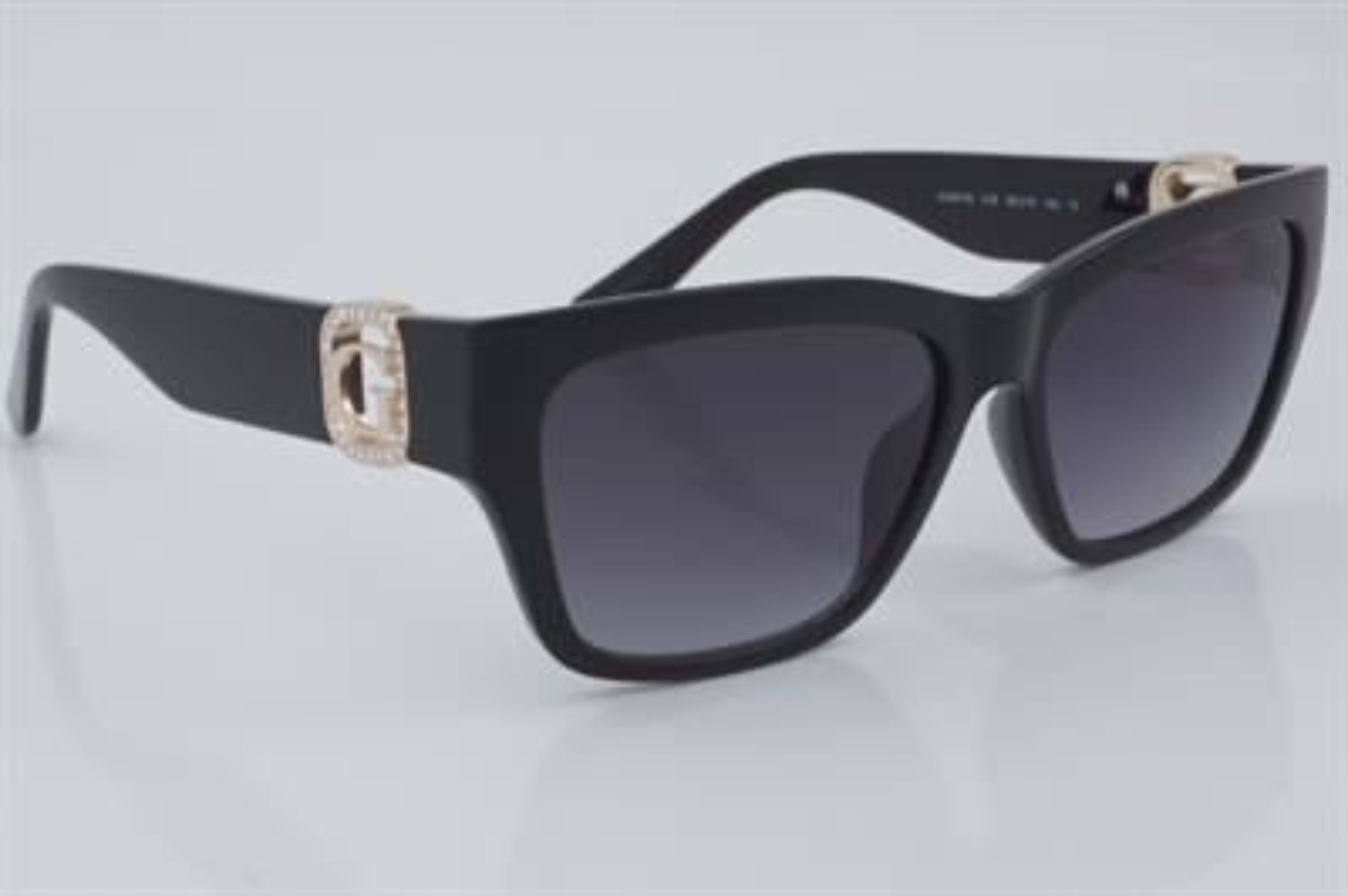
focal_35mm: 82
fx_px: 3087
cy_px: 448
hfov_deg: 24.6
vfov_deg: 16.5
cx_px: 674
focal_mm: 55
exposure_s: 1/4
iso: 100
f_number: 32
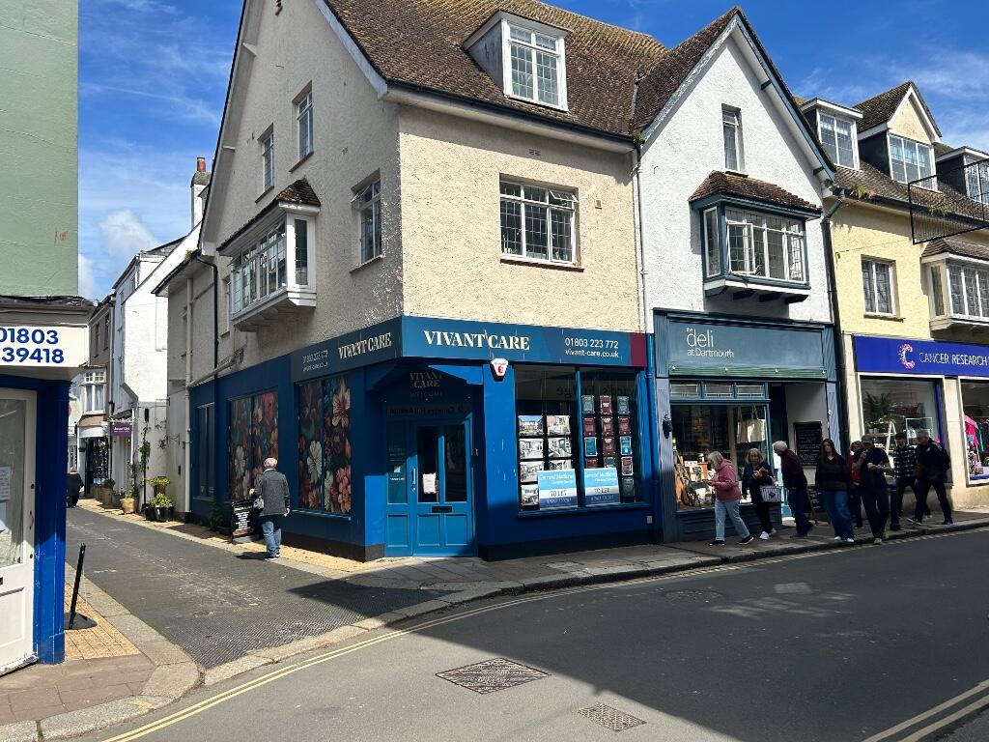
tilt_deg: +6.0
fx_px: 743
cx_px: 494
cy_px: 371
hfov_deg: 67.3
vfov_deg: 53.1
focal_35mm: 26
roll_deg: +2.7
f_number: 1.5
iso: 50
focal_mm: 5.7
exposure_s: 1/4274
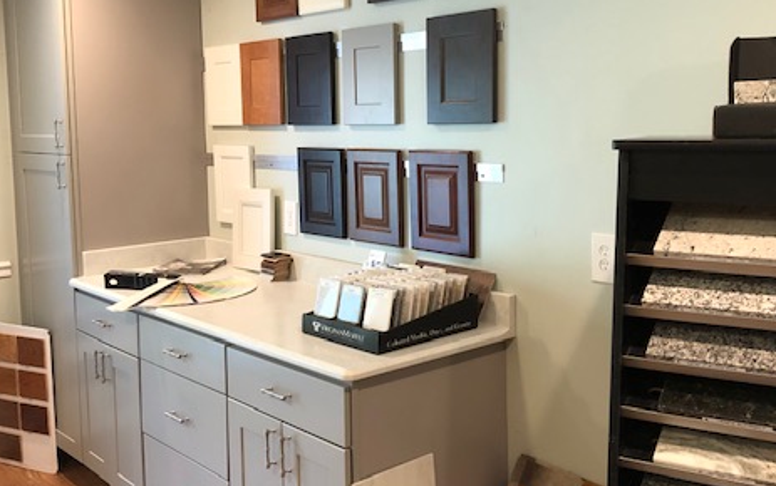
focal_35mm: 41
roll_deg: +1.2
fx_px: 868
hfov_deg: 48.2
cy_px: 204
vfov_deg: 31.2
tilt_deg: -5.3
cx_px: 414
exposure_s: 1/15
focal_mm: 3.99
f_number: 1.8
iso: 50
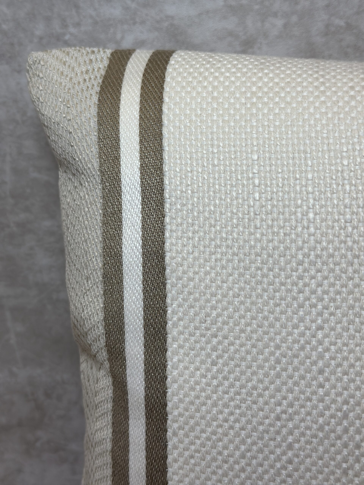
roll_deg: +3.9
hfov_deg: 30.3
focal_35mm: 48
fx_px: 673
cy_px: 242
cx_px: 182
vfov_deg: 39.7
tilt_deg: -16.6
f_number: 1.78
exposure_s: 1/580
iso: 80
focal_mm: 6.86
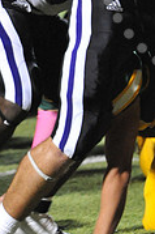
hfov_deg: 1.9
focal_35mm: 711
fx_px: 4600
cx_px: 247
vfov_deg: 2.9
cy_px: -65
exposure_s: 1/200
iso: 6400
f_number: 7.1
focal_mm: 220
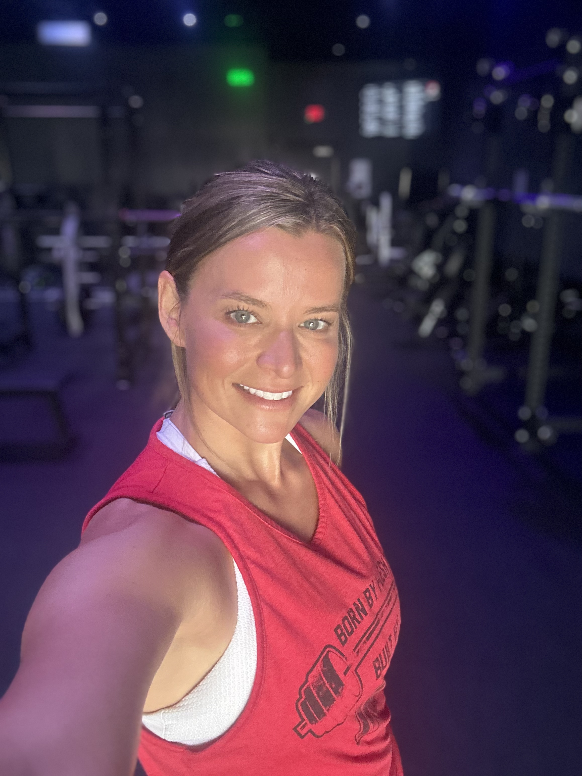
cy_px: 388
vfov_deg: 60.0
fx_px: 673
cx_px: 291
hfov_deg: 46.8
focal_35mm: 30
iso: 250
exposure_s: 1/60
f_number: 1.9
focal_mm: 2.69
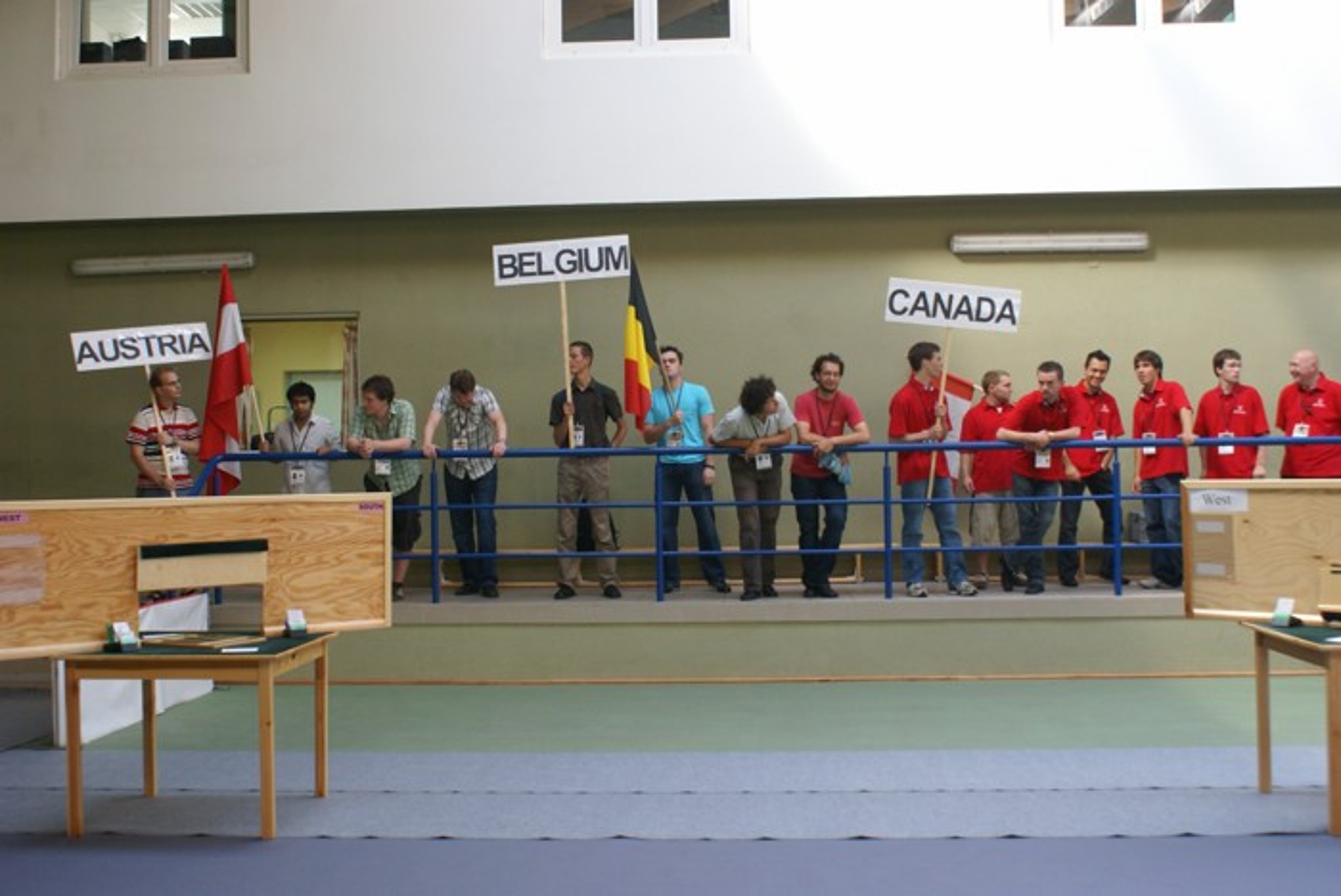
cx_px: 670
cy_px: 448
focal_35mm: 39
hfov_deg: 49.5
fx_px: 1454
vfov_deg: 34.3
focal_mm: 26
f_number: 5.6
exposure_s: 1/40
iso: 400
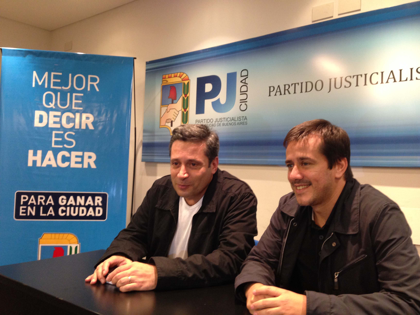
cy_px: 158
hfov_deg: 55.4
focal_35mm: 33
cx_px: 210
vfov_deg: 42.9
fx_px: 400
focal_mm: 4.12
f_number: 2.4
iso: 200
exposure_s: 1/20
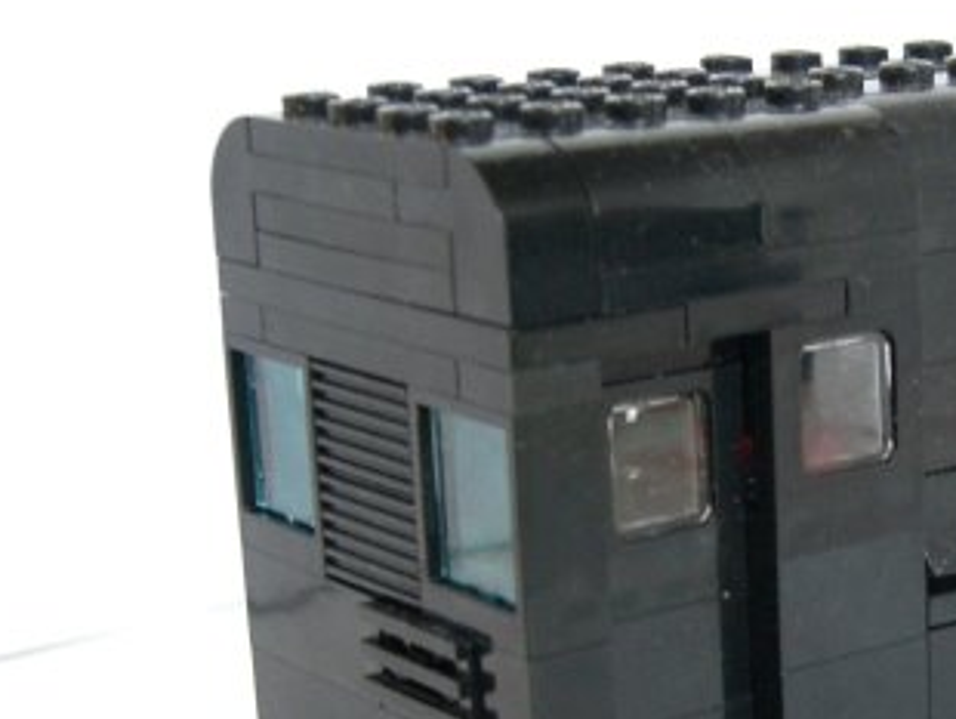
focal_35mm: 98
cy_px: 688
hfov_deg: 19.1
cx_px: 1095
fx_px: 2709
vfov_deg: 14.9
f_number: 2.8
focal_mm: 7.9
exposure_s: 1/100
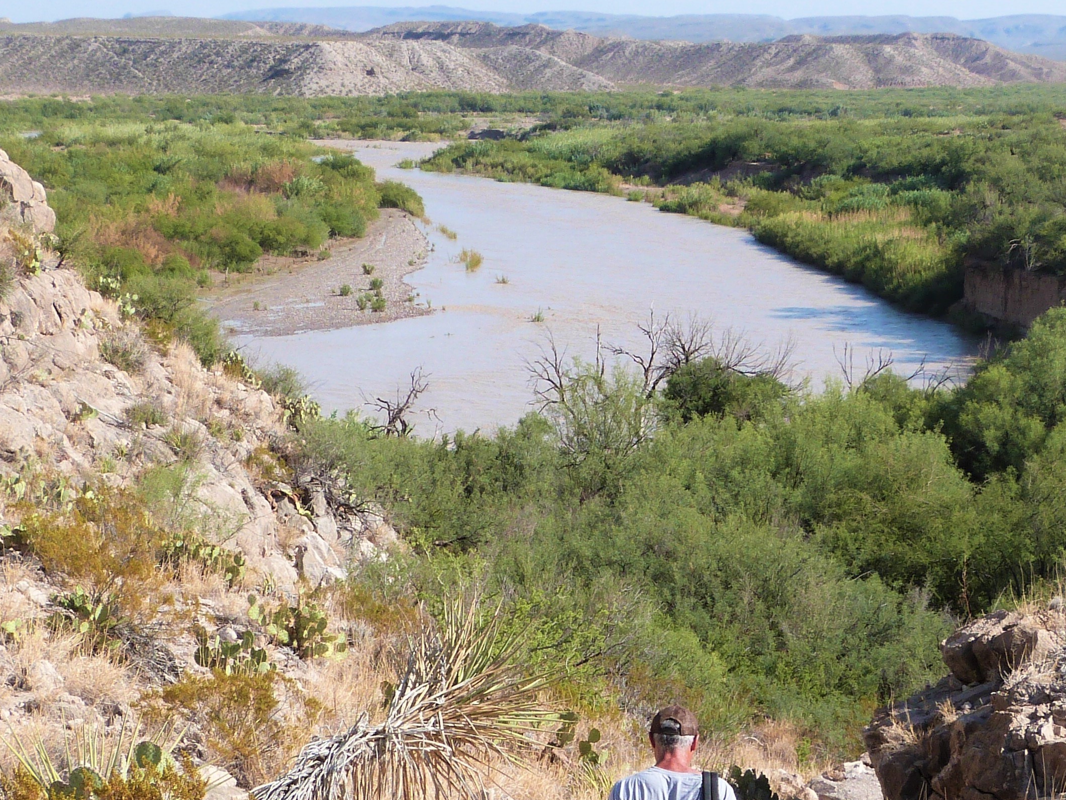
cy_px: 578
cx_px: 643
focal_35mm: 81
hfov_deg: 24.1
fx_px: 2495
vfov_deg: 18.1
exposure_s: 1/320
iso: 100
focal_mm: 7.6
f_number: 5.6
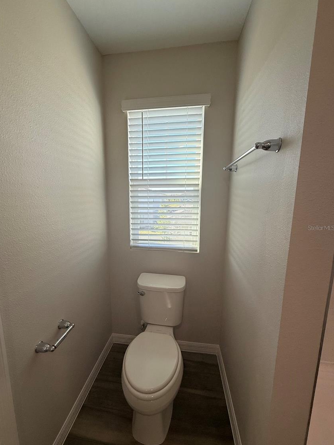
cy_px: 228
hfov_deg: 81.7
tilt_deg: -6.5
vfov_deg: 98.2
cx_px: 157
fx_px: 193
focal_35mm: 15
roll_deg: -0.4
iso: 50
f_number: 2.2
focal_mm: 2.22
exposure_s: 1/182
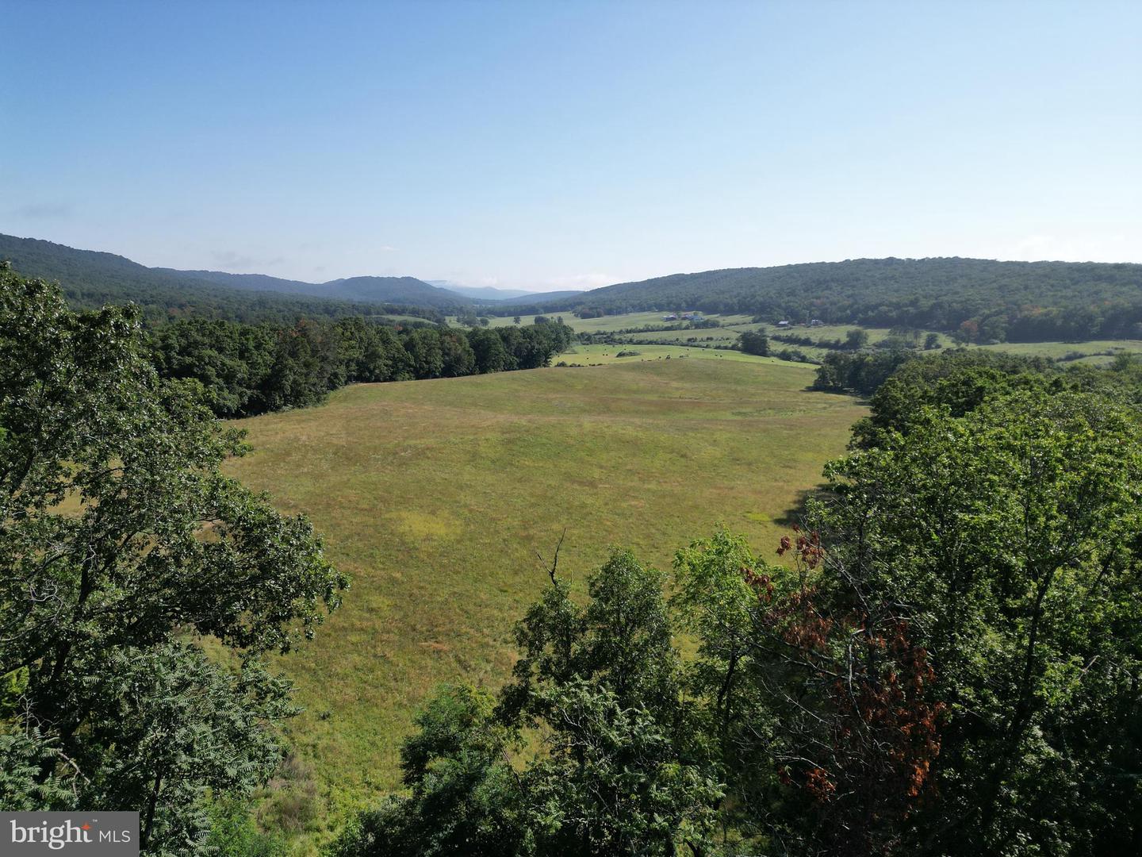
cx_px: 571
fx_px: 792
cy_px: 428
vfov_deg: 56.8
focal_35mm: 24
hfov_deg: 71.6
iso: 100
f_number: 1.7
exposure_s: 1/3000
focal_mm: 6.72
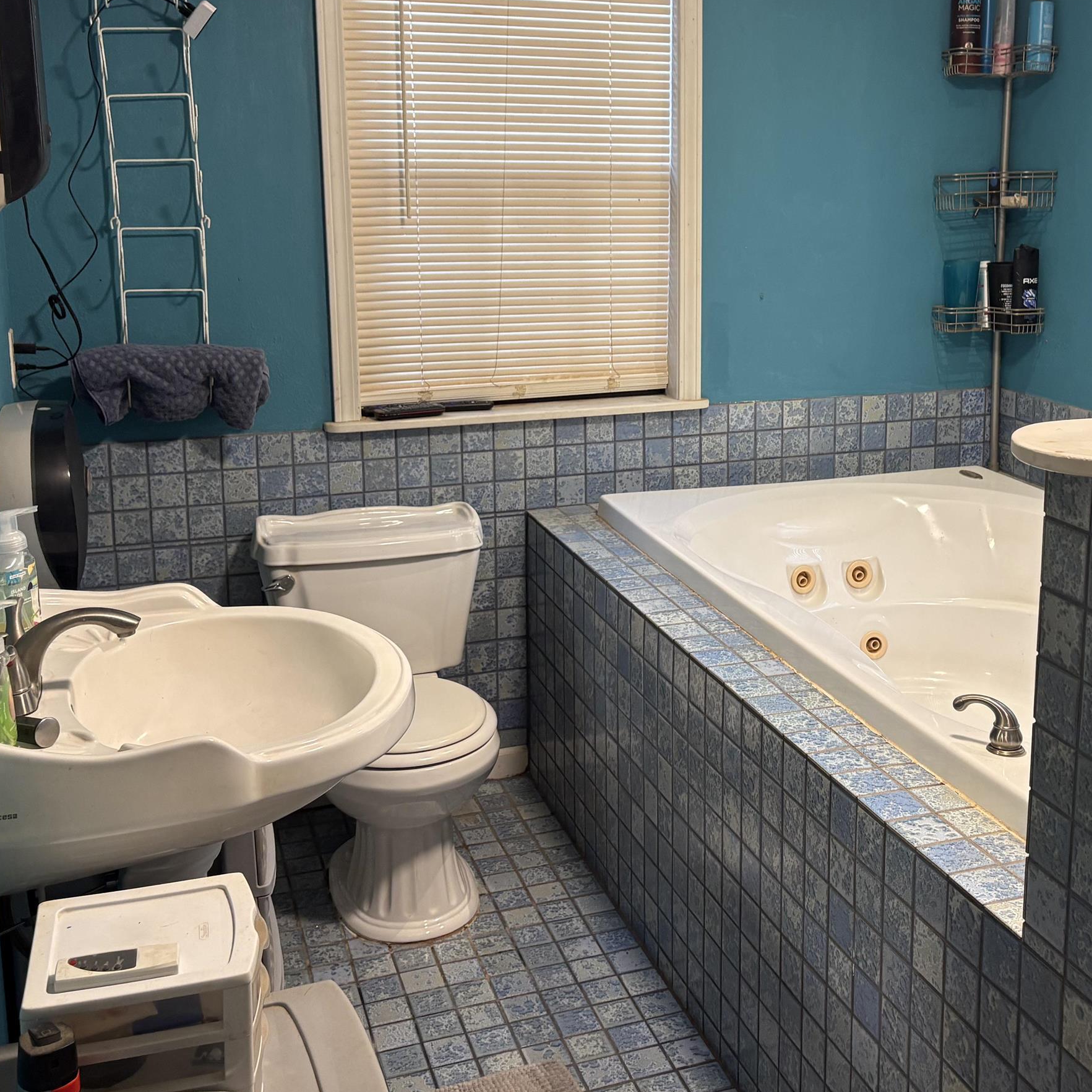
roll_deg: +0.2
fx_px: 1428
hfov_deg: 41.5
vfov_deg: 41.5
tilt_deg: -9.8
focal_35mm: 40
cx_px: 688
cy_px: 397
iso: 125
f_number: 1.6
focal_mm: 5.96
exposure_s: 1/60
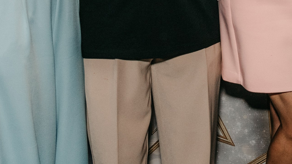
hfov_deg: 17.6
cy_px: -157
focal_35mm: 116
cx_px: 355
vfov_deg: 9.8
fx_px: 898
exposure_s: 1/160
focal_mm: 29
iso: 500
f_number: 4
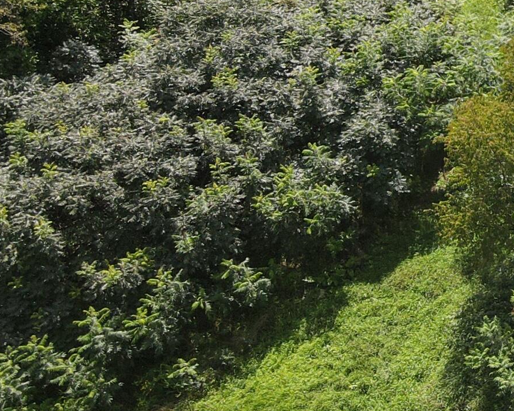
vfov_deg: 18.6
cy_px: -49
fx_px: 1202
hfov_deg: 20.4
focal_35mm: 79
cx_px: 787
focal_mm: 4.5
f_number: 2.8
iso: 100
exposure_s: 1/400
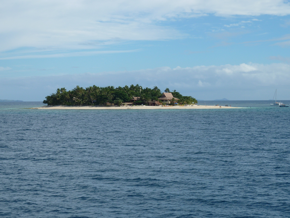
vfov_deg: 17.8
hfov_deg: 23.6
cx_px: 145
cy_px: 109
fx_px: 695
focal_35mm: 83
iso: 80
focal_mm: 13.7
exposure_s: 1/400
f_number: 5.6
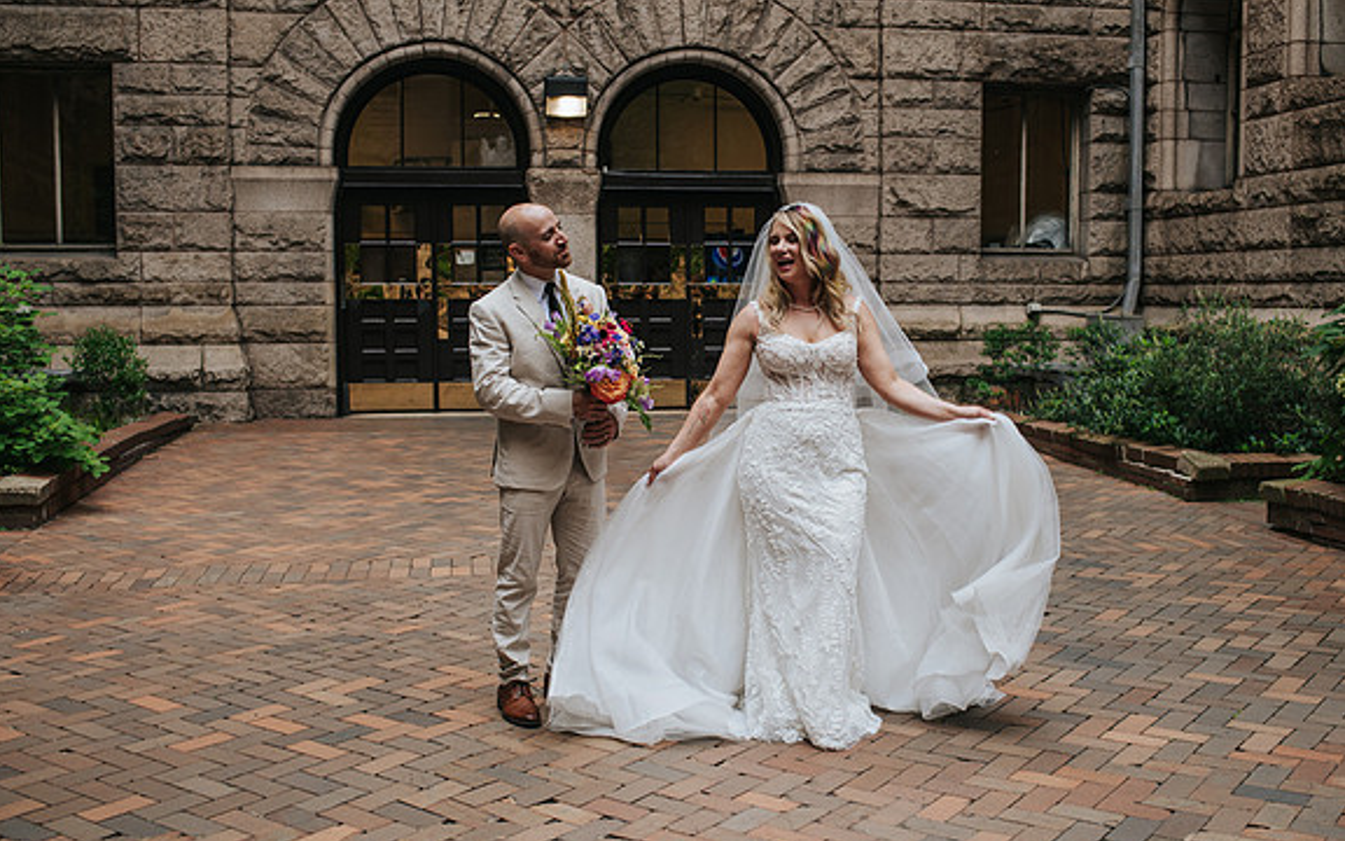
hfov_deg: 48.2
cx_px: 709
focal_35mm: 41
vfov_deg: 31.2
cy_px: 437
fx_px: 1503
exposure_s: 1/320
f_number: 3.2
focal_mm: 35
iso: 320
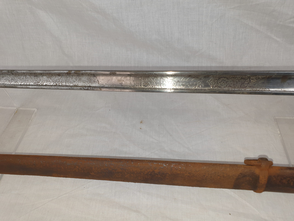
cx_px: 147
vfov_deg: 53.1
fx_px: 221
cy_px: 110
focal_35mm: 26
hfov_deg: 67.3
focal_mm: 4.3
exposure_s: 1/166
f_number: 2.4
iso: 50
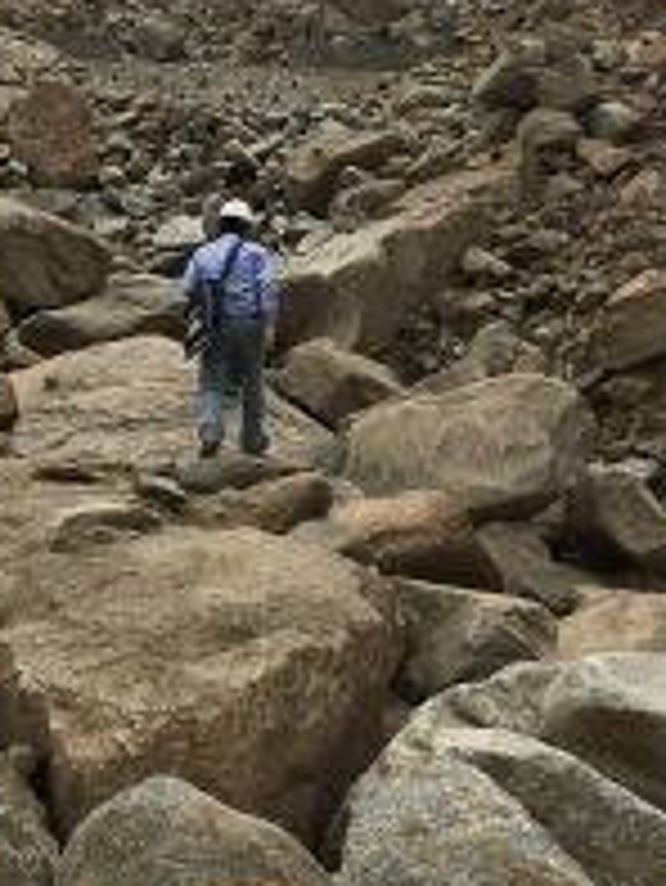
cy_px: 229
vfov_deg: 29.0
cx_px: 112
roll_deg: -2.2
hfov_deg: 21.9
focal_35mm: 66
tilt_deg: +7.4
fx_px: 1691
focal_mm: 4.15
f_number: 2.2
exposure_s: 1/2331
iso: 25
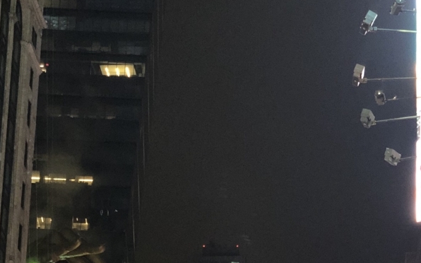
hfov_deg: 18.8
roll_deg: -3.5
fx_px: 1273
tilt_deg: +17.1
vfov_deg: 11.4
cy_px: 372
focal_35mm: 111
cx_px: 174
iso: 160
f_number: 2.4
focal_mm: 6
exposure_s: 1/20
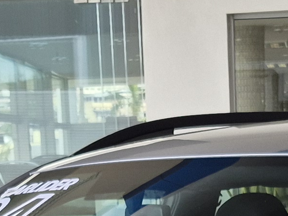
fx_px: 1282
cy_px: 524
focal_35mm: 154
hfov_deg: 12.8
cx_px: 195
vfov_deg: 8.7
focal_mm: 5.4
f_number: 1.8
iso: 80
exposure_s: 1/586
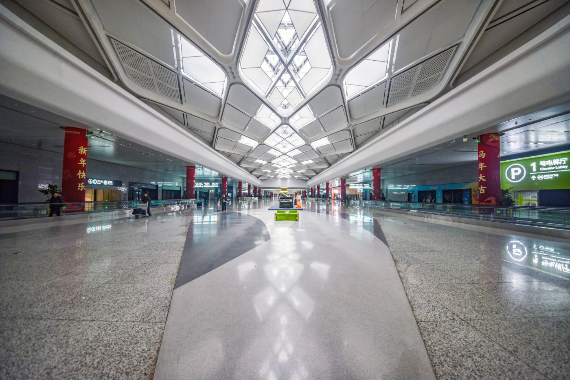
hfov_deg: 112.6
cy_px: 190
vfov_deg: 90.0
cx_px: 285
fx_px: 190
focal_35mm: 12
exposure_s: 1/30
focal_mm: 12
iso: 720
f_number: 4.5
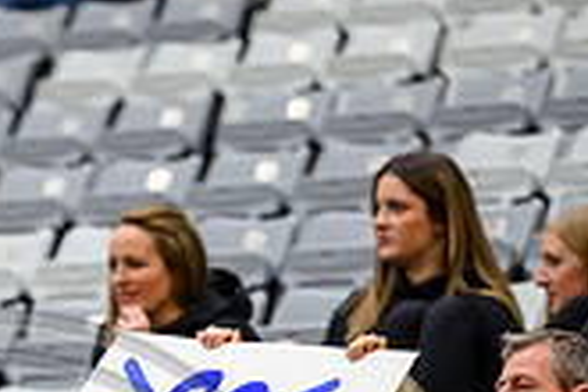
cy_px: 672
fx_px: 8607
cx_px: -14
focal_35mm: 527
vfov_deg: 2.6
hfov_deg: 3.9
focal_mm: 150
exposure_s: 1/1000
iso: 6400
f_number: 2.8
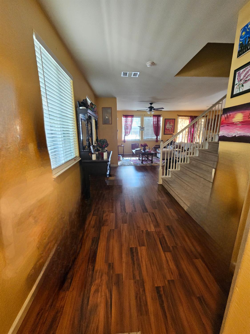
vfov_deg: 106.2
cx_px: 125
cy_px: 167
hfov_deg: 89.9
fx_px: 125
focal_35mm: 13
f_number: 2.2
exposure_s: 1/30
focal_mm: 2.2
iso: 500
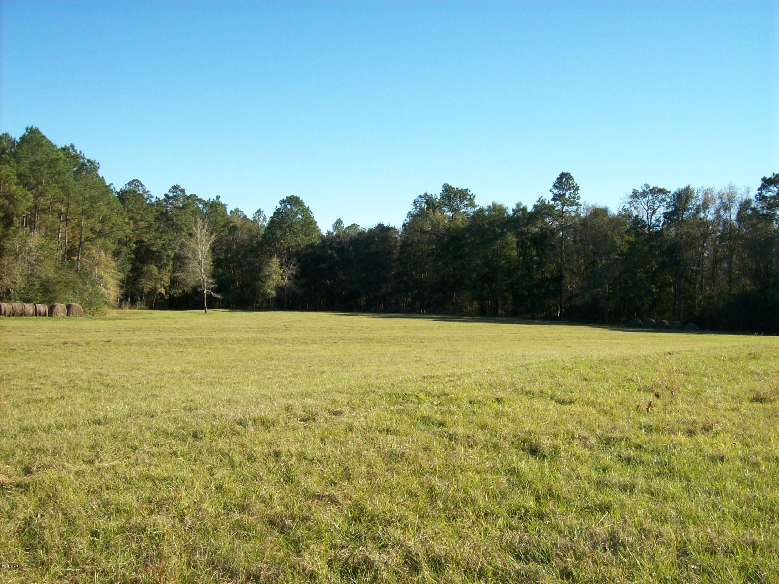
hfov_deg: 51.4
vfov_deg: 39.6
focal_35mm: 36
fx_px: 810
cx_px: 390
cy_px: 292
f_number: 4.8
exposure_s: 1/285
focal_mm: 6
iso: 80
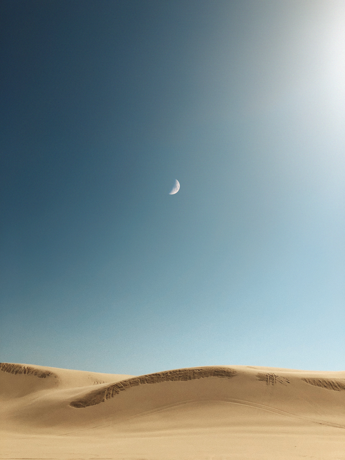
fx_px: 372
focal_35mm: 28
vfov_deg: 63.4
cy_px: 230
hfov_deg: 49.7
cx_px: 172
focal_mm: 4
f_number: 1.8
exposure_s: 1/4878
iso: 20
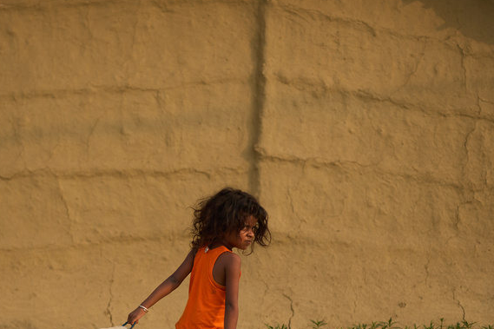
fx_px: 864
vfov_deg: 21.4
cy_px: 234
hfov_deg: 31.8
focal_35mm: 63
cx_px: 188
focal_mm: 35
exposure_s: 1/6400
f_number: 1.6
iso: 100
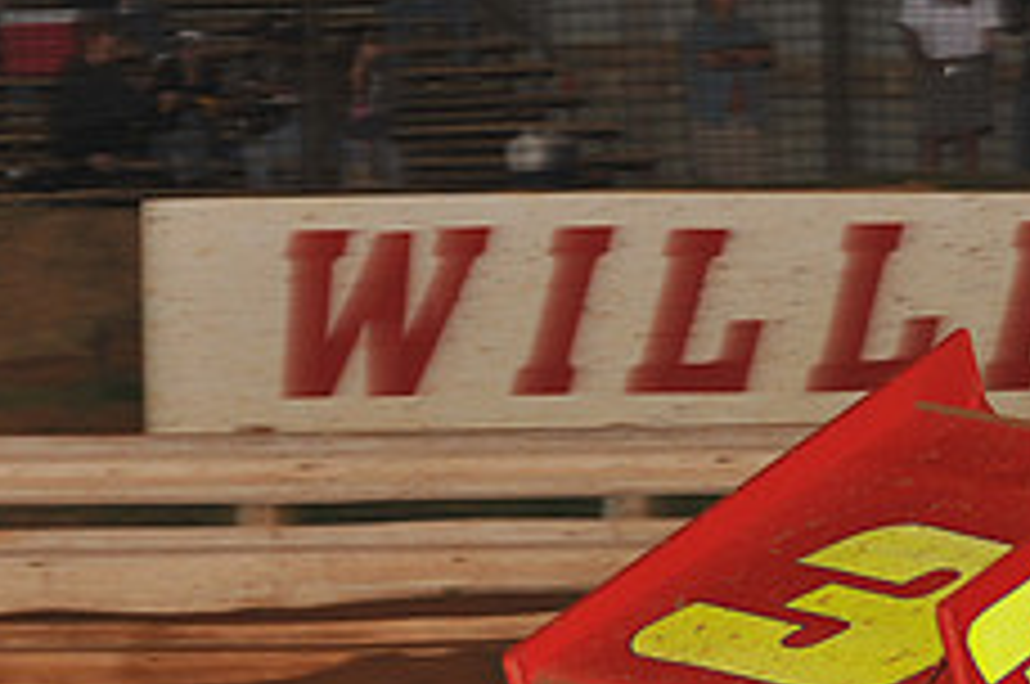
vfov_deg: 4.8
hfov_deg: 7.3
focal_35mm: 284
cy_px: 792
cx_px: 778
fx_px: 8114
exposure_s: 1/250
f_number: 6.3
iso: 800
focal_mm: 112
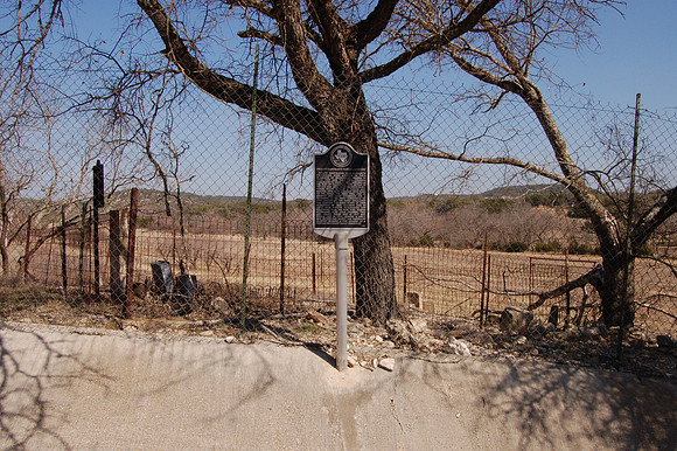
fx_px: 648
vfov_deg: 38.3
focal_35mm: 34
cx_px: 338
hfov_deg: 55.1
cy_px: 226
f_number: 20
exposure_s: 1/160
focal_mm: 23
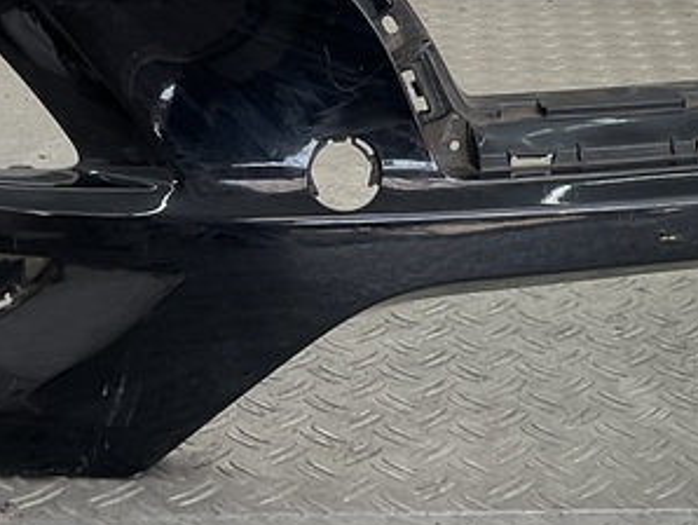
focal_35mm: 98
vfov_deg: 14.4
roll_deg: -1.9
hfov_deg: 19.8
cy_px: -169
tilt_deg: -10.2
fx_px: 1978
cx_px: 541
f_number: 1.8
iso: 16
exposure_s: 1/150
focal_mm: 3
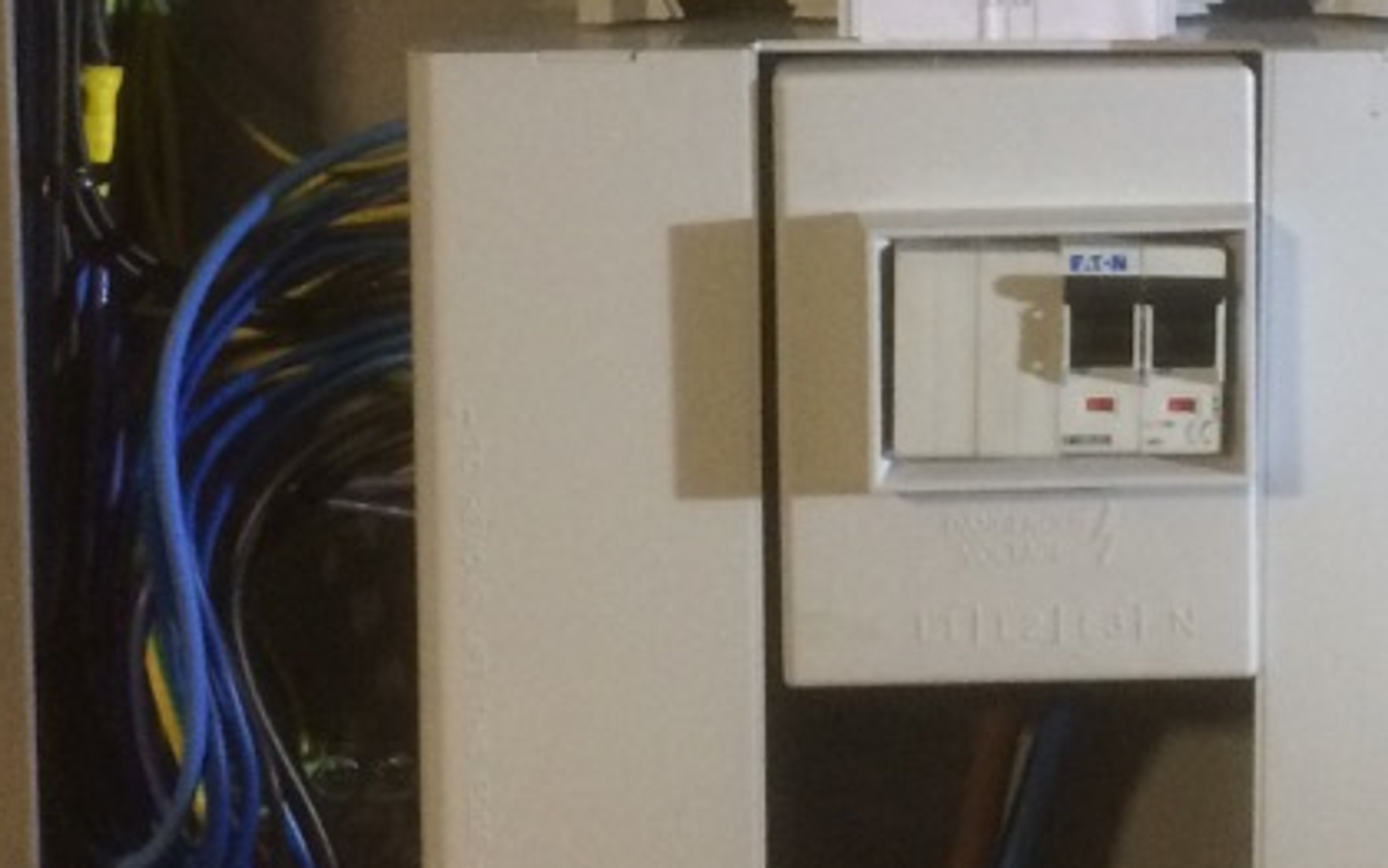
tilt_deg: -5.1
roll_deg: +1.8
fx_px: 3329
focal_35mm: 88
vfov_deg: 14.6
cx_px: 1077
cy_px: -10
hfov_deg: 23.3
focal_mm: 4.15
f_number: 2.2
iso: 250
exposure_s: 1/33
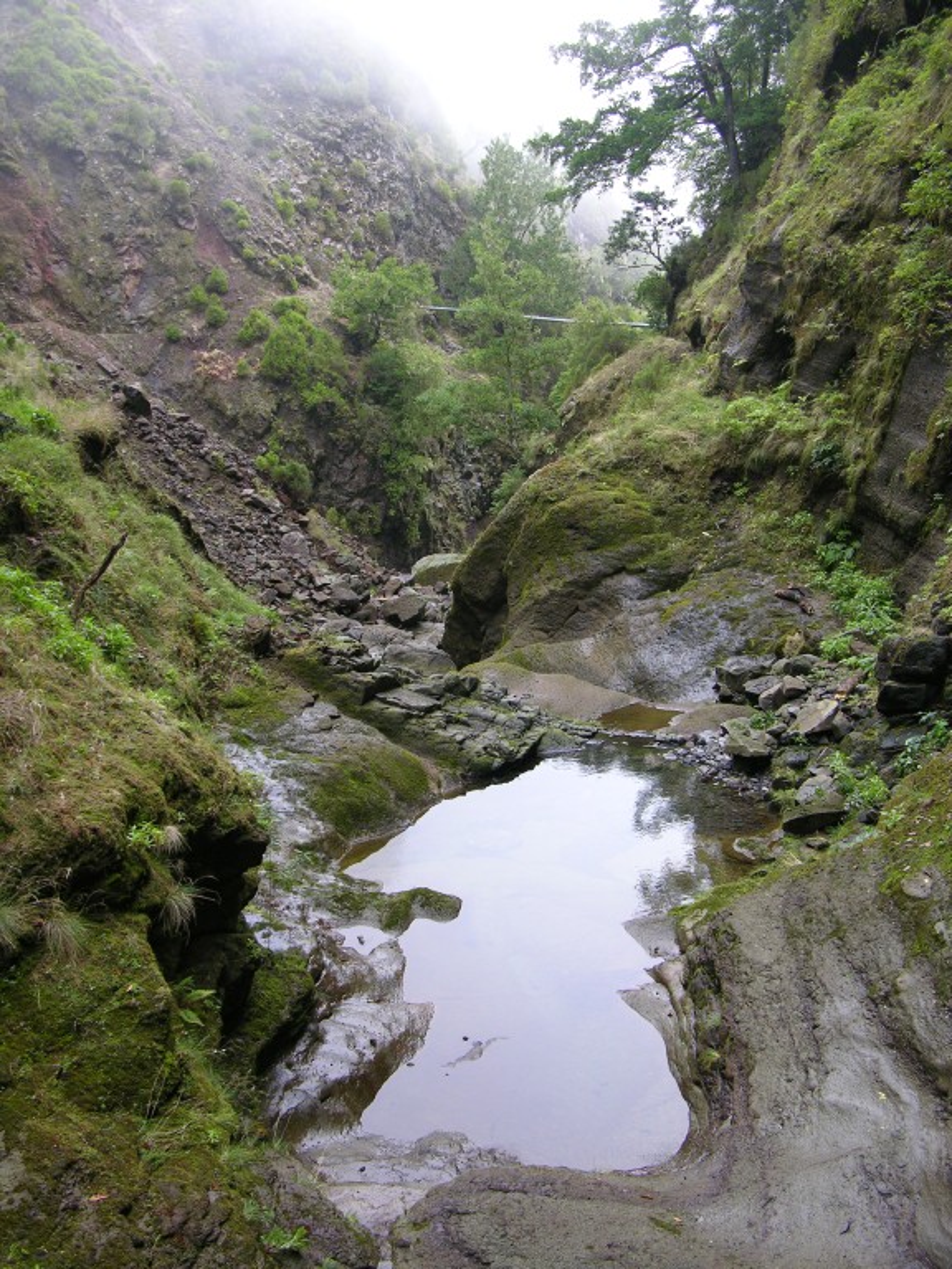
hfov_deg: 40.7
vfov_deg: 52.6
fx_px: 1283
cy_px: 634
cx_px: 476
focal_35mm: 35
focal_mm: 8.9
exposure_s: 1/30
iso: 100
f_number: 2.8
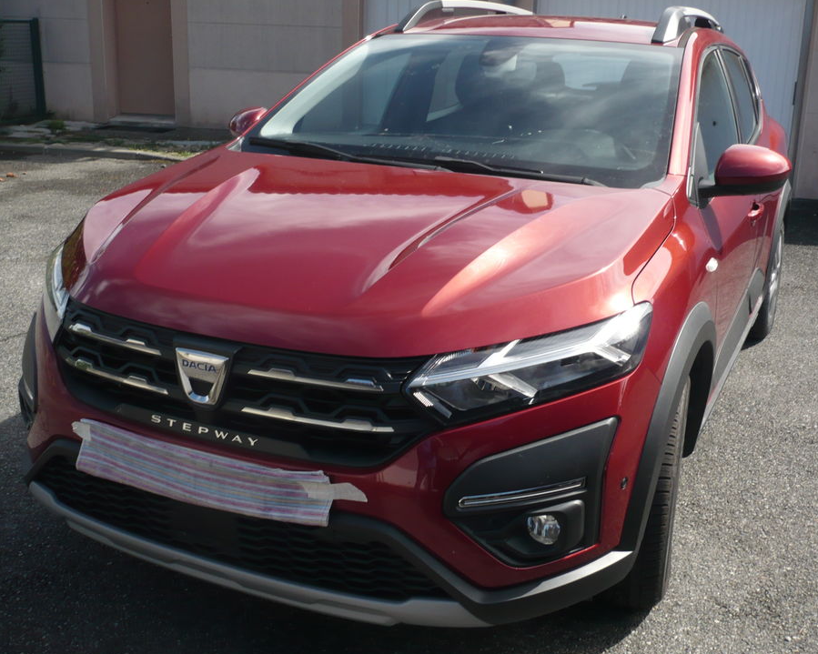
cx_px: 453
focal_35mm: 38
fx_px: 920
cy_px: 317
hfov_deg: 47.9
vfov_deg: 39.1
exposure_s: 1/125
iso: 100
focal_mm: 5.8
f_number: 8
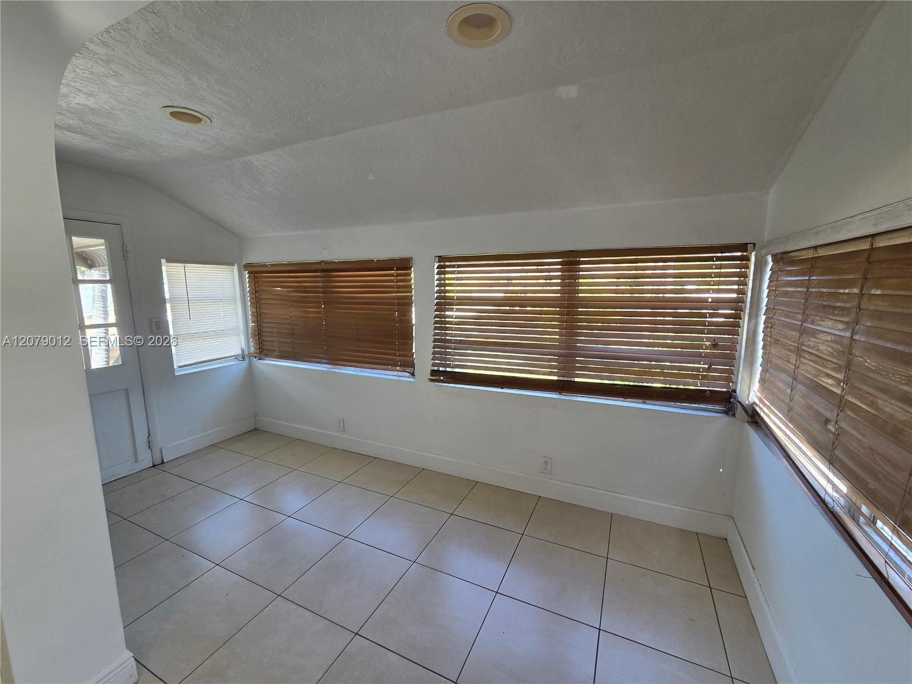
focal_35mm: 13
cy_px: 342
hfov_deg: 106.2
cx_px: 456
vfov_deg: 89.9
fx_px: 343
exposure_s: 1/120
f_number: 2.2
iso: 64
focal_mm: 2.2
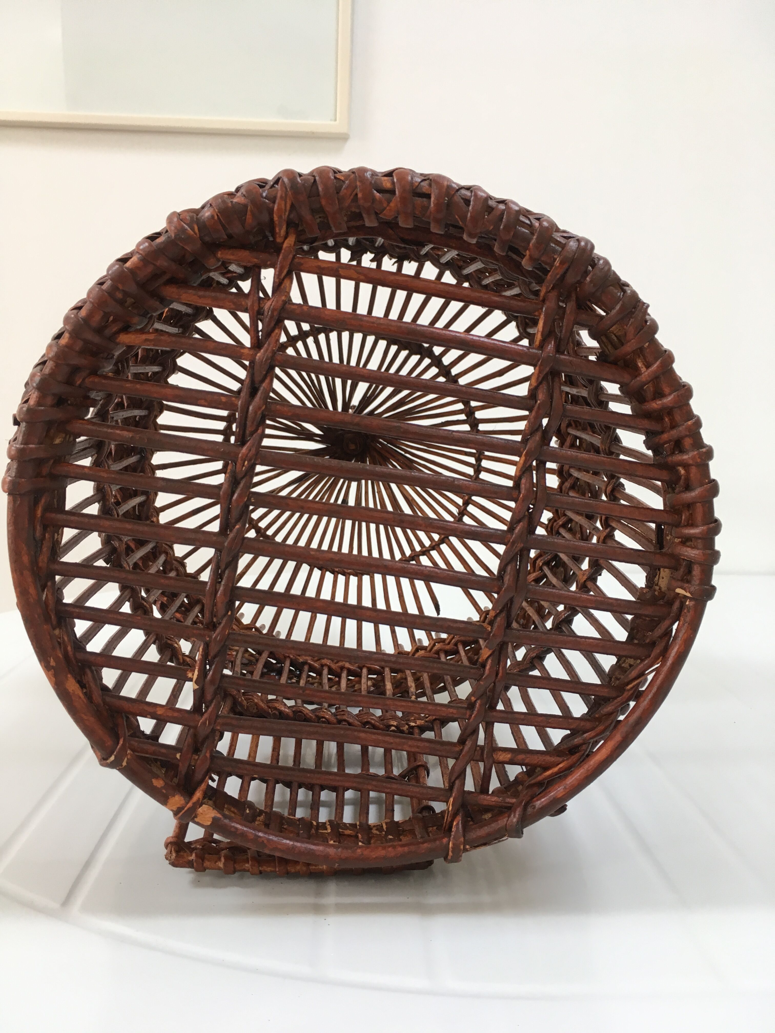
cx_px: 388
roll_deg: +0.0
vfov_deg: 61.7
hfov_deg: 48.2
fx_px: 866
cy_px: 516
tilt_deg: -5.8
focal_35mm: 29
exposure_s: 1/33
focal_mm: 4.15
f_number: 2.2
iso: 40
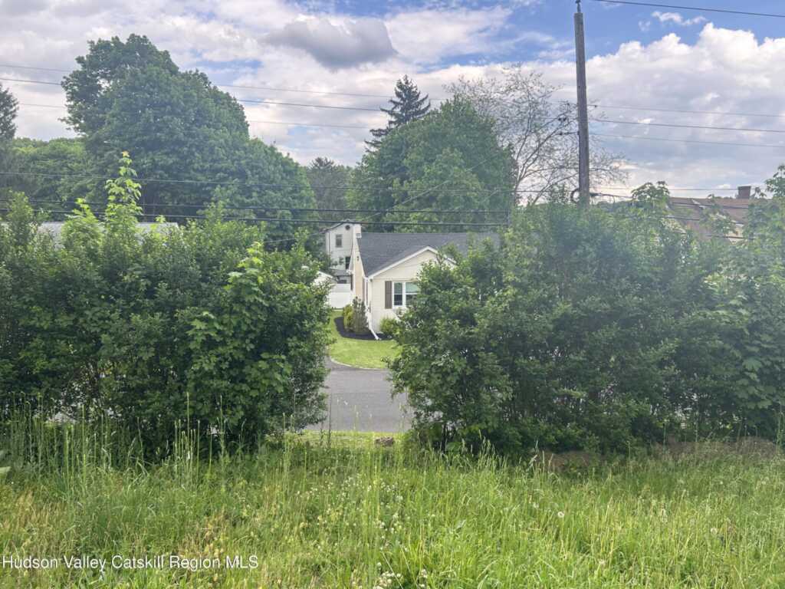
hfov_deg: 67.3
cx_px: 392
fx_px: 590
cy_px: 294
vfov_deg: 53.1
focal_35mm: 26
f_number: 1.5
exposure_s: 1/763
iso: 50
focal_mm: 5.7
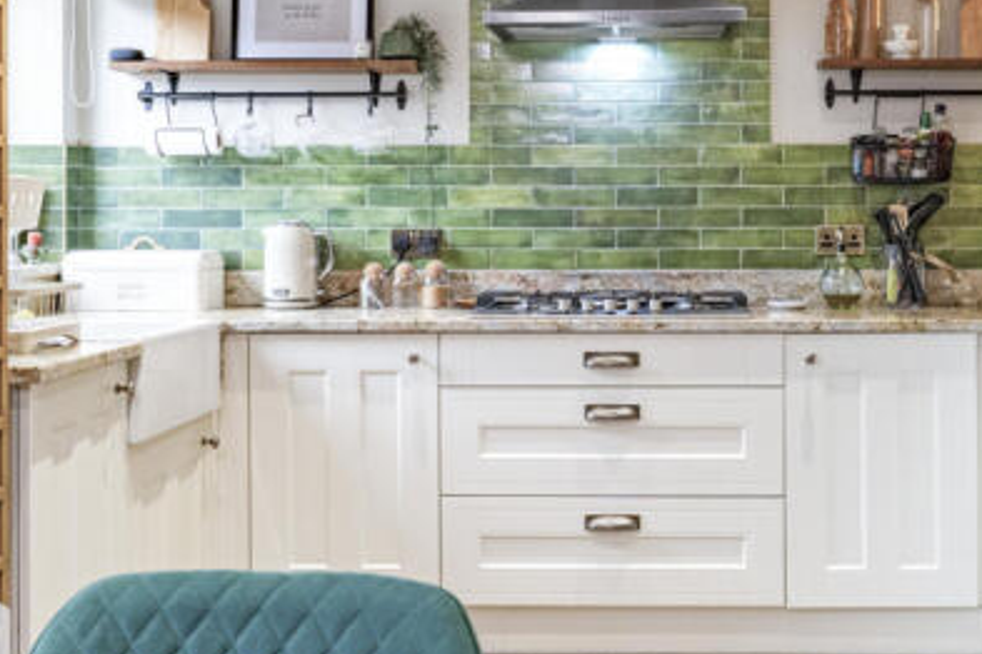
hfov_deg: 36.0
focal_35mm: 55
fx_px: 1500
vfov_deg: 24.5
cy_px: 236
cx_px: 616
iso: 800
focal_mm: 33
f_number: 7.1
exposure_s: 1/40
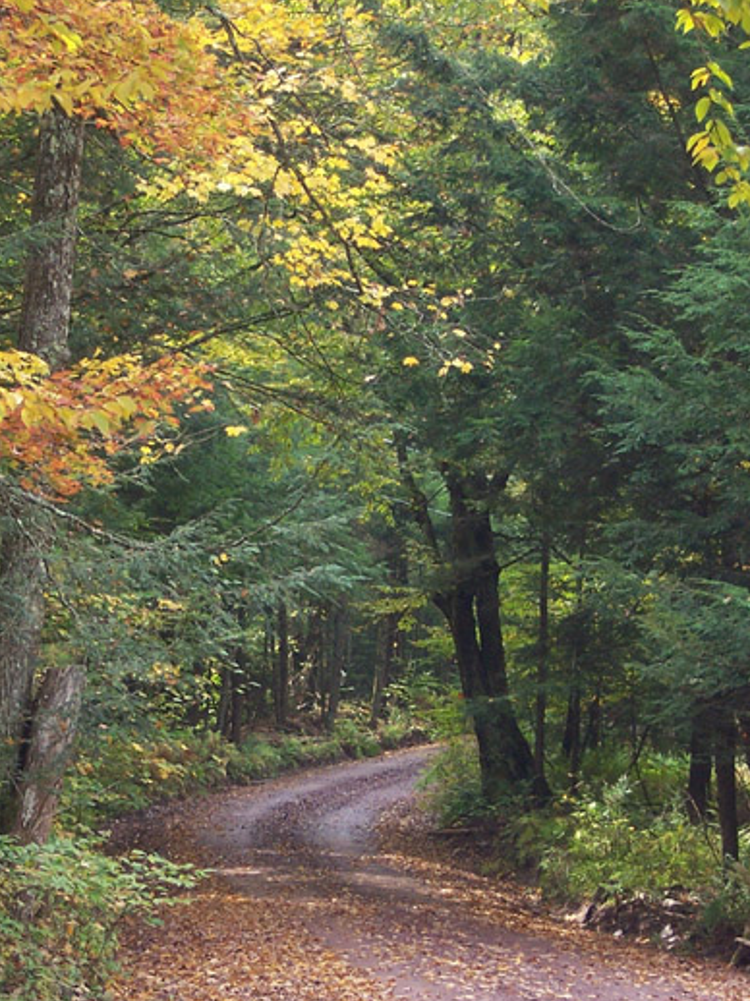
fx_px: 4221
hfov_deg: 10.1
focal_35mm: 146
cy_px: 620
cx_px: 254
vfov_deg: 13.5
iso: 140
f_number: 5.6
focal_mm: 18
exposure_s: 1/60
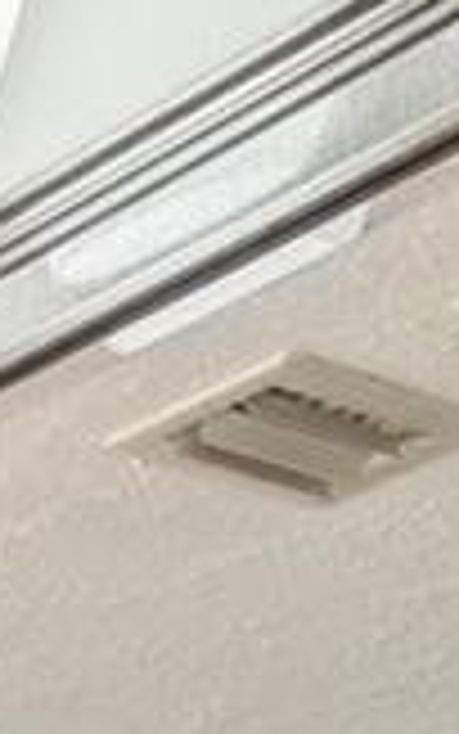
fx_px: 2800
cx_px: -1179
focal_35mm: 140
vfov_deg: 11.6
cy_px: 1880
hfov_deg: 7.5
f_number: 8
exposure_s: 1/100
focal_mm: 14
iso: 400
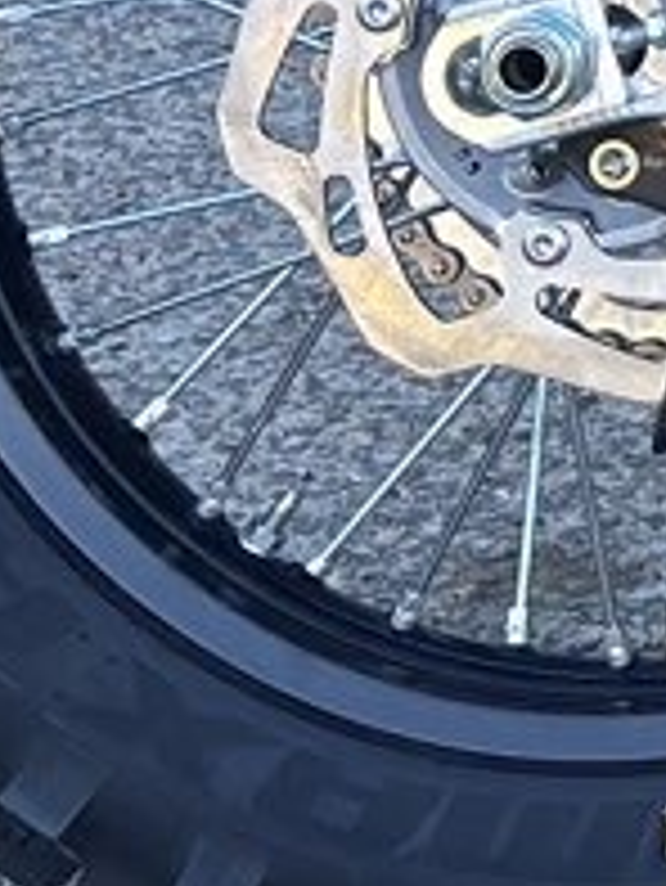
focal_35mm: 316
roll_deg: +0.1
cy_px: -787
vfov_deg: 6.1
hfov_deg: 4.4
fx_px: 8098
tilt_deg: -9.7
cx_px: 2650
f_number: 1.78
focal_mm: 6.76
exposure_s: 1/459
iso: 100
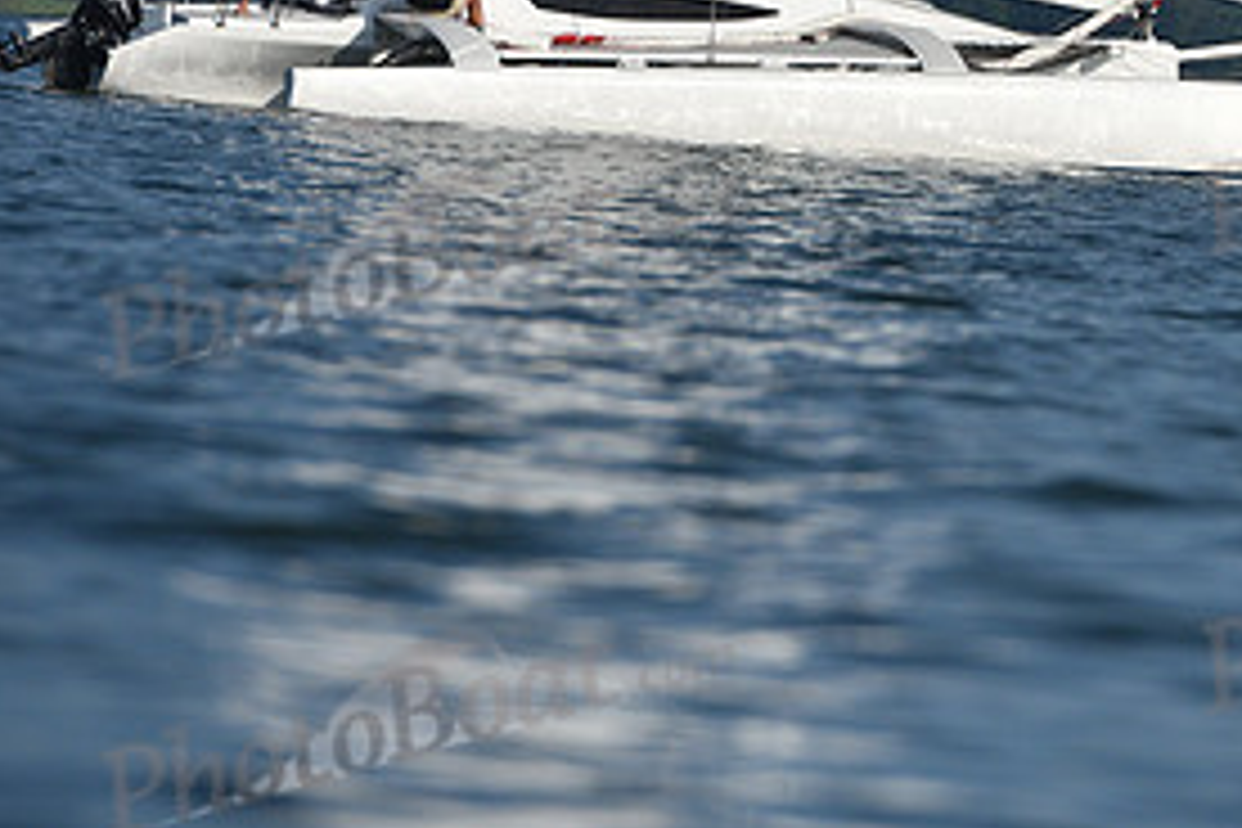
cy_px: -34
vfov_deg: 3.3
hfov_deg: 4.9
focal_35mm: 421
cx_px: 972
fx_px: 14523
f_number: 4.5
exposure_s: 1/8000
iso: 320
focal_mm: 200
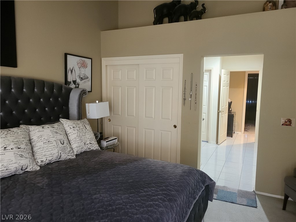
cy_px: 111
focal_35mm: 26
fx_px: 222
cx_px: 148
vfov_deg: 53.1
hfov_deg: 67.3
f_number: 1.8
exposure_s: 1/40
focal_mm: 5.4
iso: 500
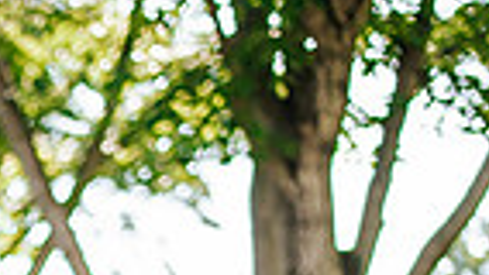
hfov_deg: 13.2
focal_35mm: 150
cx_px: -337
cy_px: 565
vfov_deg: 7.7
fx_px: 1946
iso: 100
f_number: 2.2
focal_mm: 35
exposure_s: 1/500
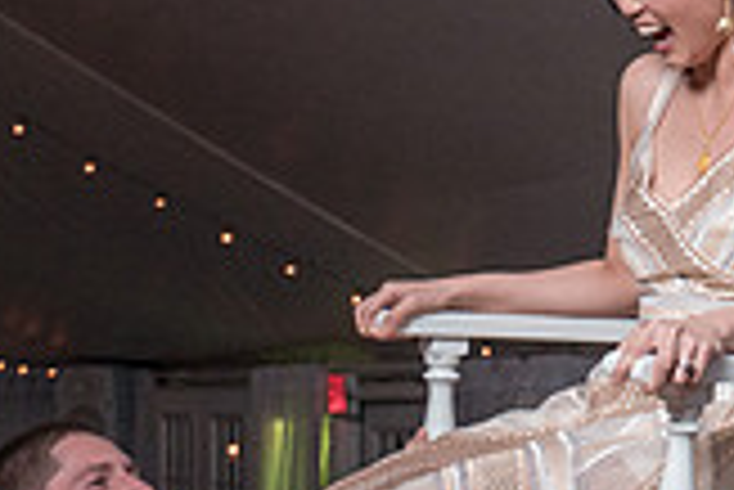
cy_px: 375
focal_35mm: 136
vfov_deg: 10.1
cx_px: 1142
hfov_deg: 14.0
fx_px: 2775
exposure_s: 1/200
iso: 2000
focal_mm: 33
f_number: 5.6
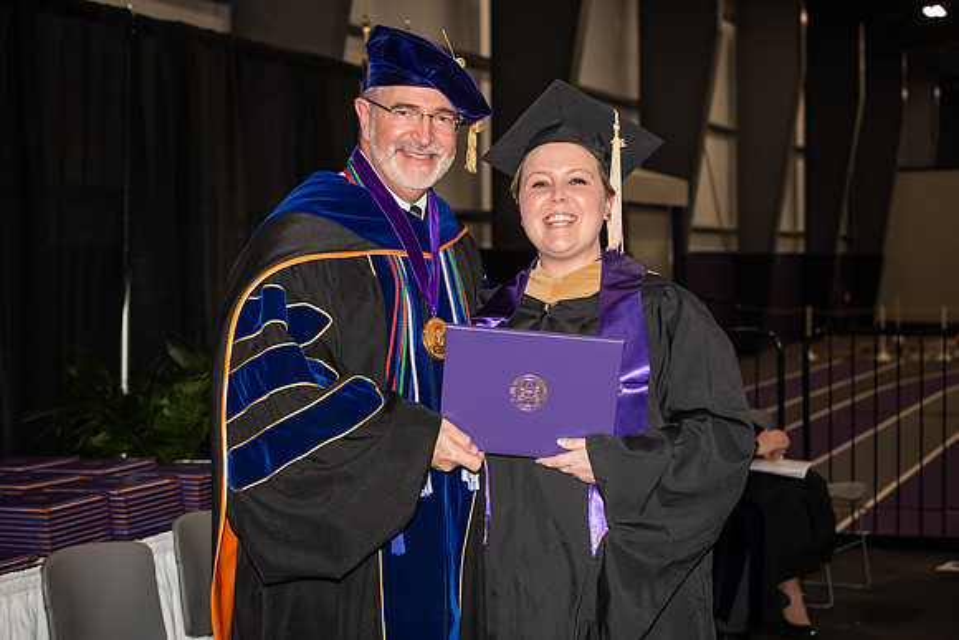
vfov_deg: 19.5
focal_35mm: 70
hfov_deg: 28.8
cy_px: 320
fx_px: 1865
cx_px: 480
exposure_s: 1/200
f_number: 5.6
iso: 1000
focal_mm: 70
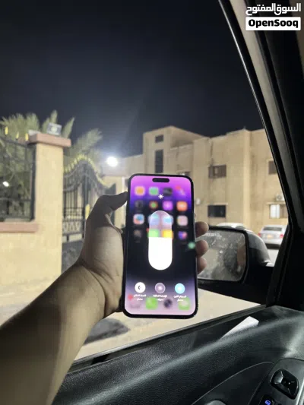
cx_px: 152
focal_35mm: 26
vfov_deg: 67.3
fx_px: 304
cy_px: 202
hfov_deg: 53.1
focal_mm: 5.7
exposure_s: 1/30
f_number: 1.5
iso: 800
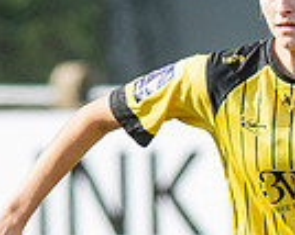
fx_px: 26994
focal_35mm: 3094
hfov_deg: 0.6
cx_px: 255
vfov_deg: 0.5
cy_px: 425
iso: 200
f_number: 4
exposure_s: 1/2000
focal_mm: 300
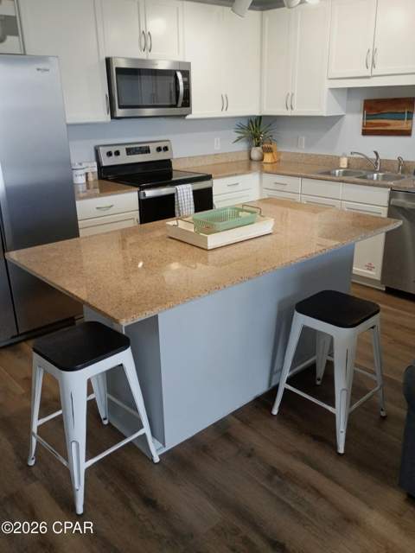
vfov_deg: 61.7
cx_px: 208
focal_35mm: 29
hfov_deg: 48.2
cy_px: 276
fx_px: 464
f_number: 1.8
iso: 445
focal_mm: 4.27
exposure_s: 1/60
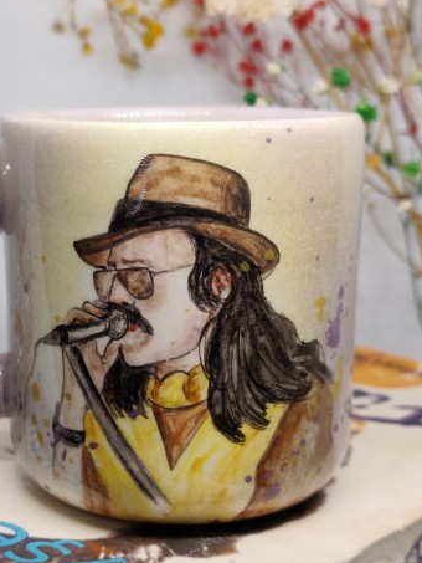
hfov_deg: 22.5
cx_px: 127
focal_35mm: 65
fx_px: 1056
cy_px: 309
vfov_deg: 29.8
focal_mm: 6.19
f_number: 1.65
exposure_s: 1/100
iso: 125
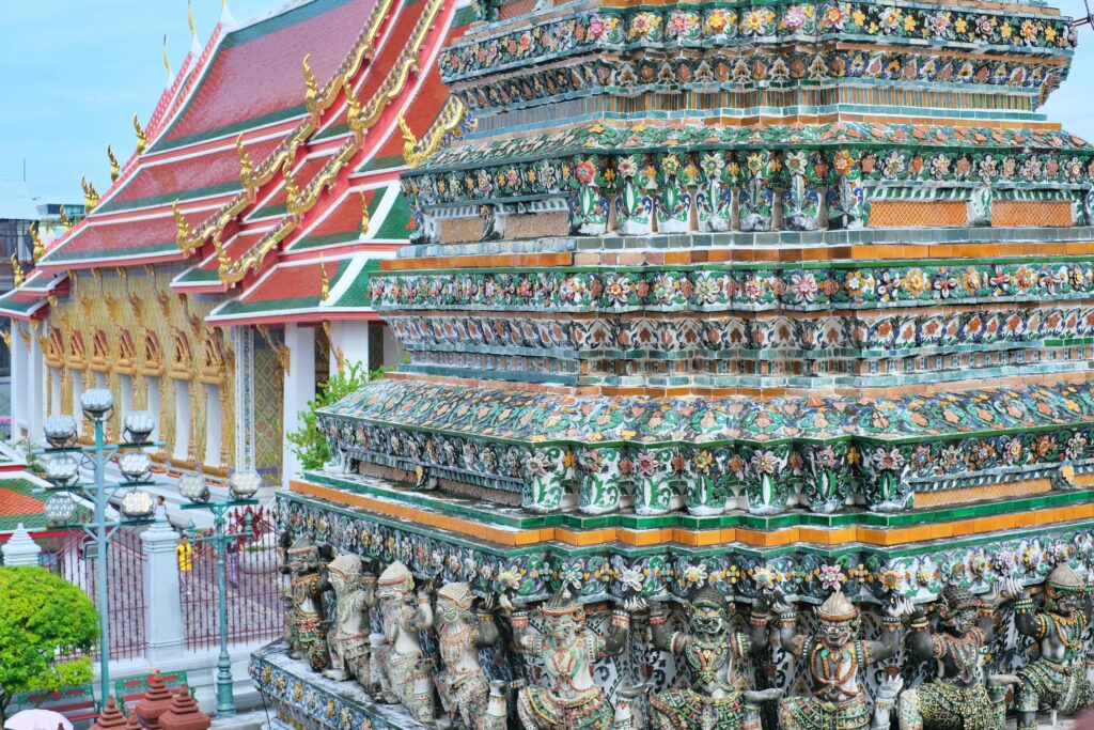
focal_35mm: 53
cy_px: 365
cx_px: 547
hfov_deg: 37.5
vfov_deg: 25.5
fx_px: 1611
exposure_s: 1/640
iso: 320
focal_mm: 35
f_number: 4.5
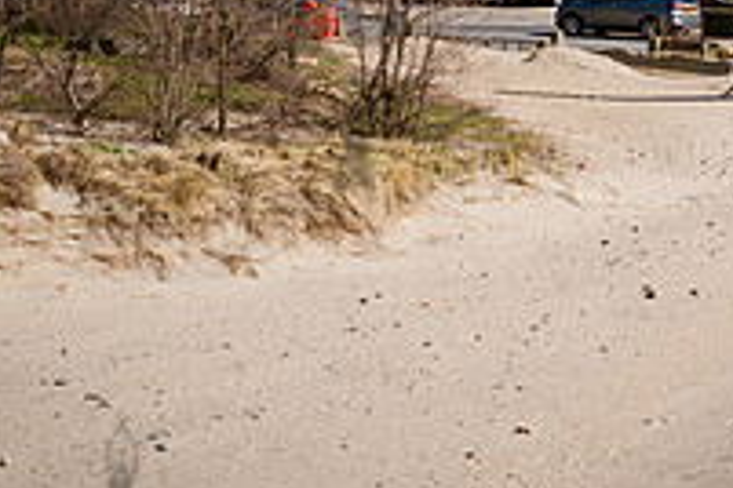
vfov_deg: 13.3
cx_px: 821
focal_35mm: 101
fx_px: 2056
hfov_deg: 19.3
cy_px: -47
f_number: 5
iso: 64
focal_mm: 35
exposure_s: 1/500
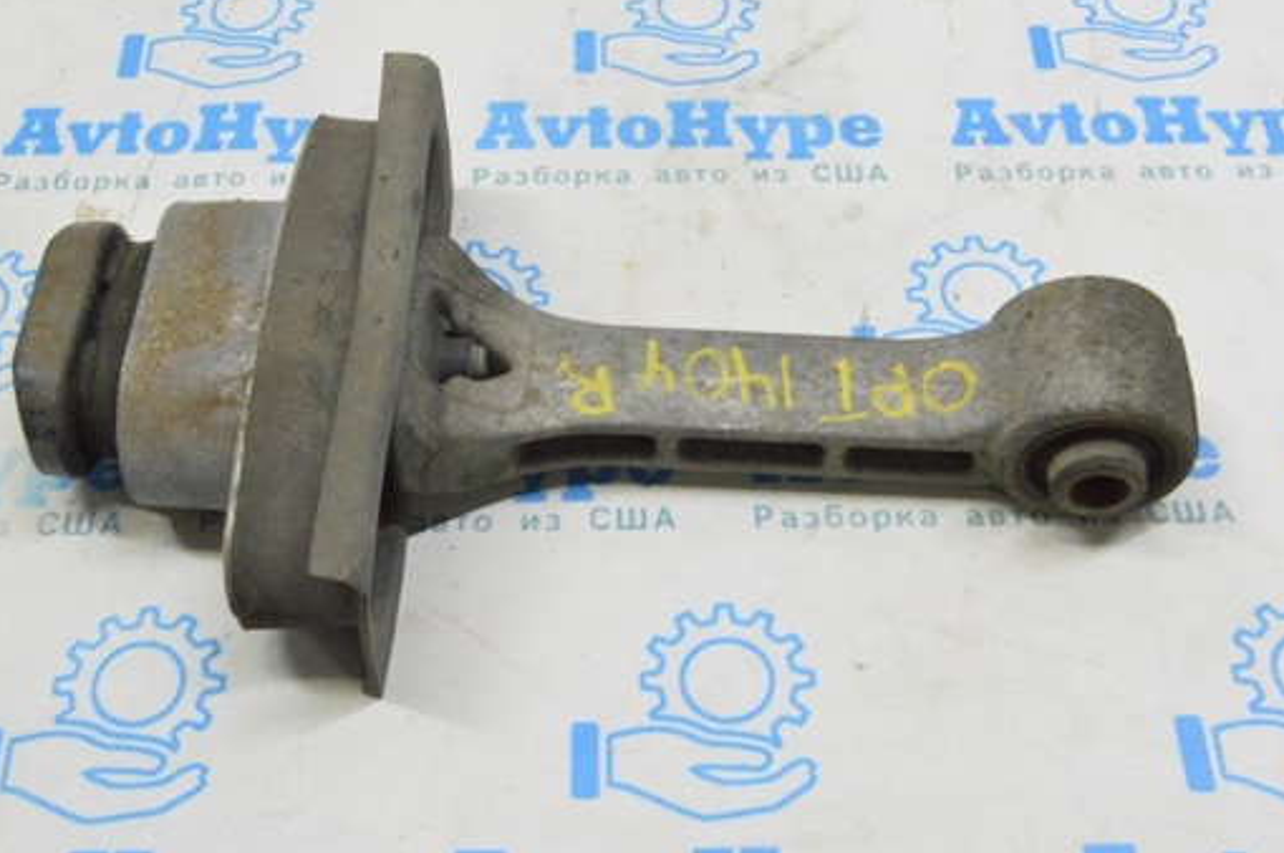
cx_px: 580
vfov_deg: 27.4
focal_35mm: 49
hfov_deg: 40.3
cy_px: 342
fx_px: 1745
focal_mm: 26
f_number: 20
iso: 6400
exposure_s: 1/20
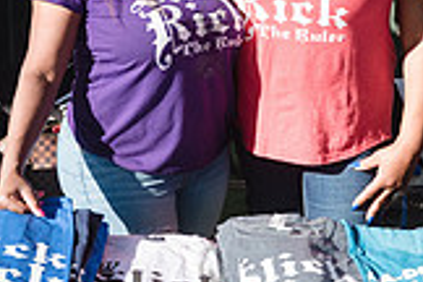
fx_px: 1010
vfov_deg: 15.7
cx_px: 209
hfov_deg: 23.6
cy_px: 33
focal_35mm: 86
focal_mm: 24
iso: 200
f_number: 4
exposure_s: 1/1000
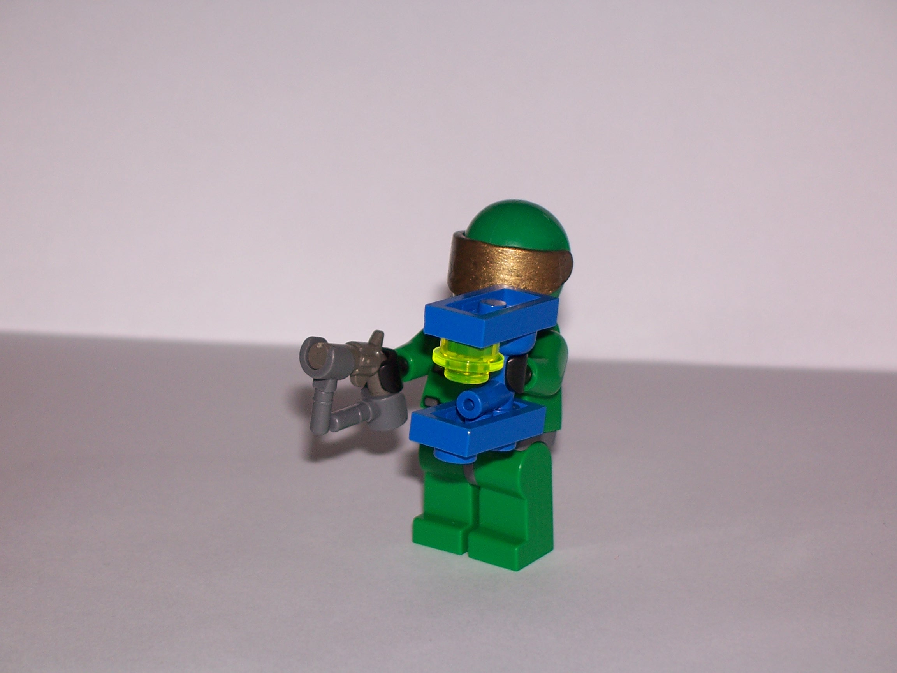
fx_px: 3161
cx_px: 448
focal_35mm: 122
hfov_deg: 16.1
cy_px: 336
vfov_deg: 12.1
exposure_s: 1/125
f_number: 4
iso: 80
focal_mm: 21
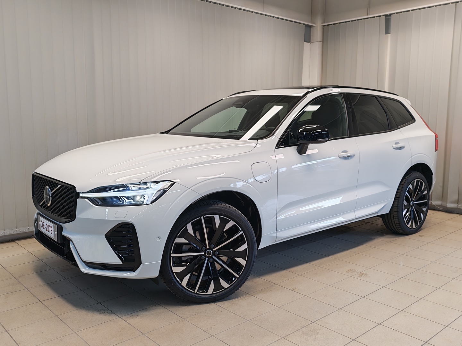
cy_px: 173
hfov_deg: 56.8
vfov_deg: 44.2
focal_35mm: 32
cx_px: 231
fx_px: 427
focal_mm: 5.4
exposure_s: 1/120
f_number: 1.6
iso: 80
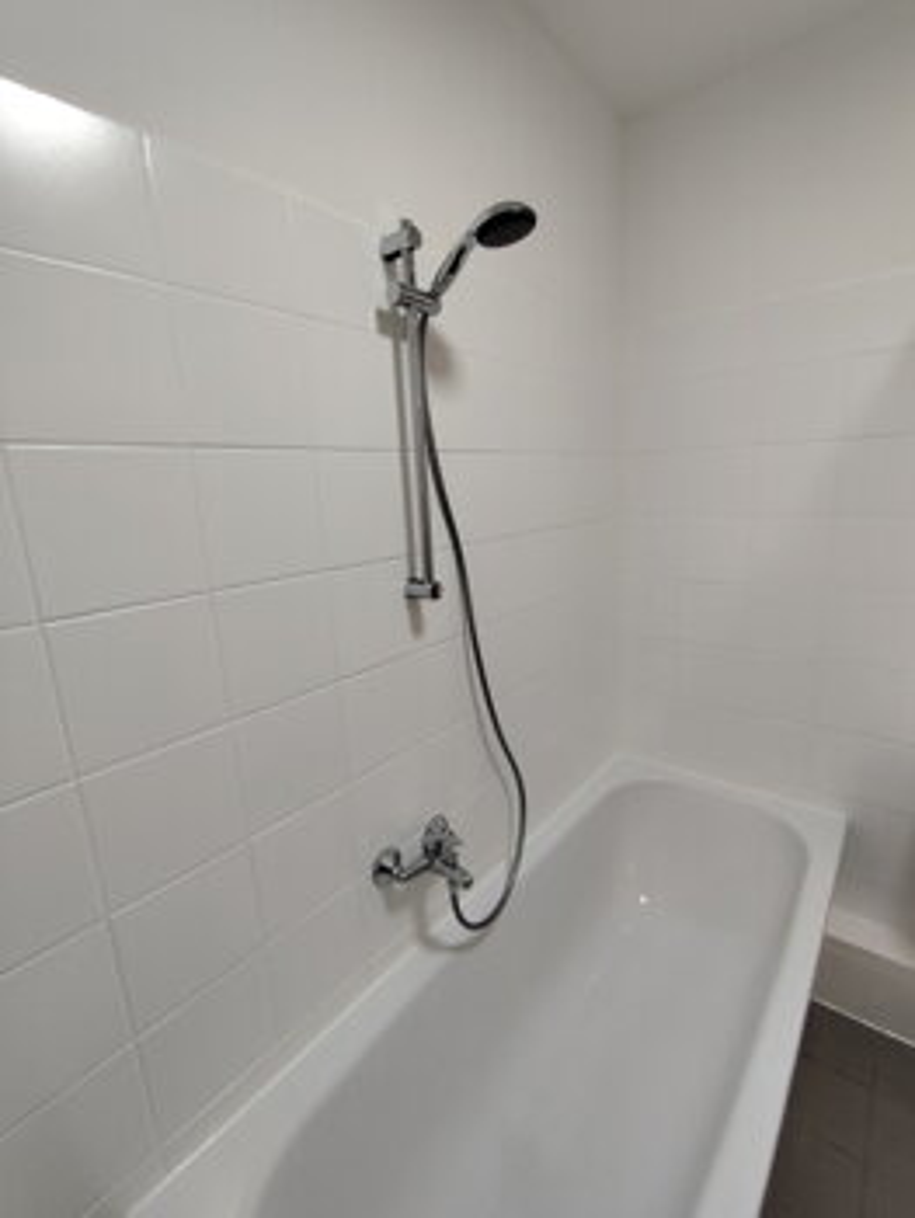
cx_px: 458
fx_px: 563
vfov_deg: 94.5
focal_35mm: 16
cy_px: 609
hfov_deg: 78.2
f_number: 2.2
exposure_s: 1/50
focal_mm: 1.65
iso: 100
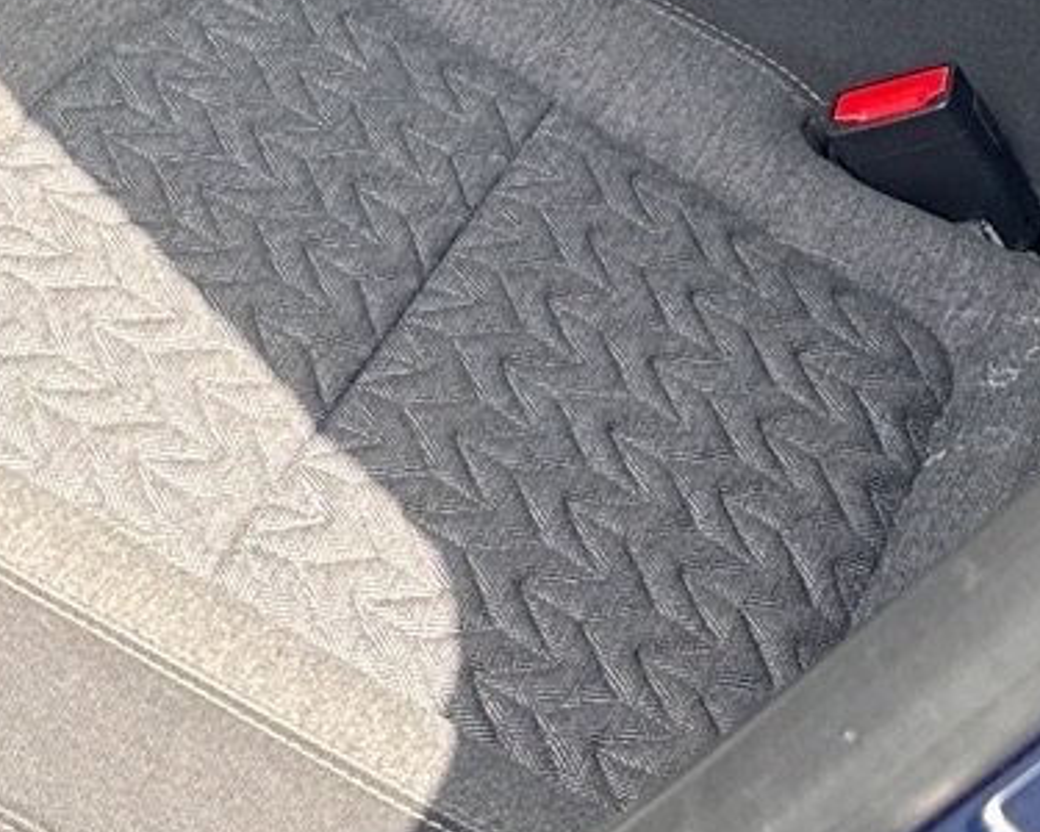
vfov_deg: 14.7
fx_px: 3078
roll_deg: -0.9
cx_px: 94
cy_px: -266
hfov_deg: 18.8
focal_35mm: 100
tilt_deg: -27.0
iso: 80
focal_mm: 6.76
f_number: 1.78
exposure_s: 1/423
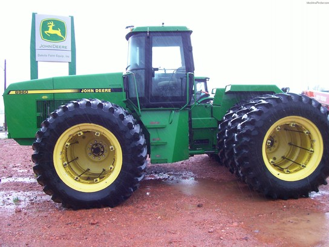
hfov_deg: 54.0
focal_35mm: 34
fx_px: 323
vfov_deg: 41.8
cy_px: 124
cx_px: 164
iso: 80
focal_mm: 5.6
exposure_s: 1/85.7
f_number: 2.7
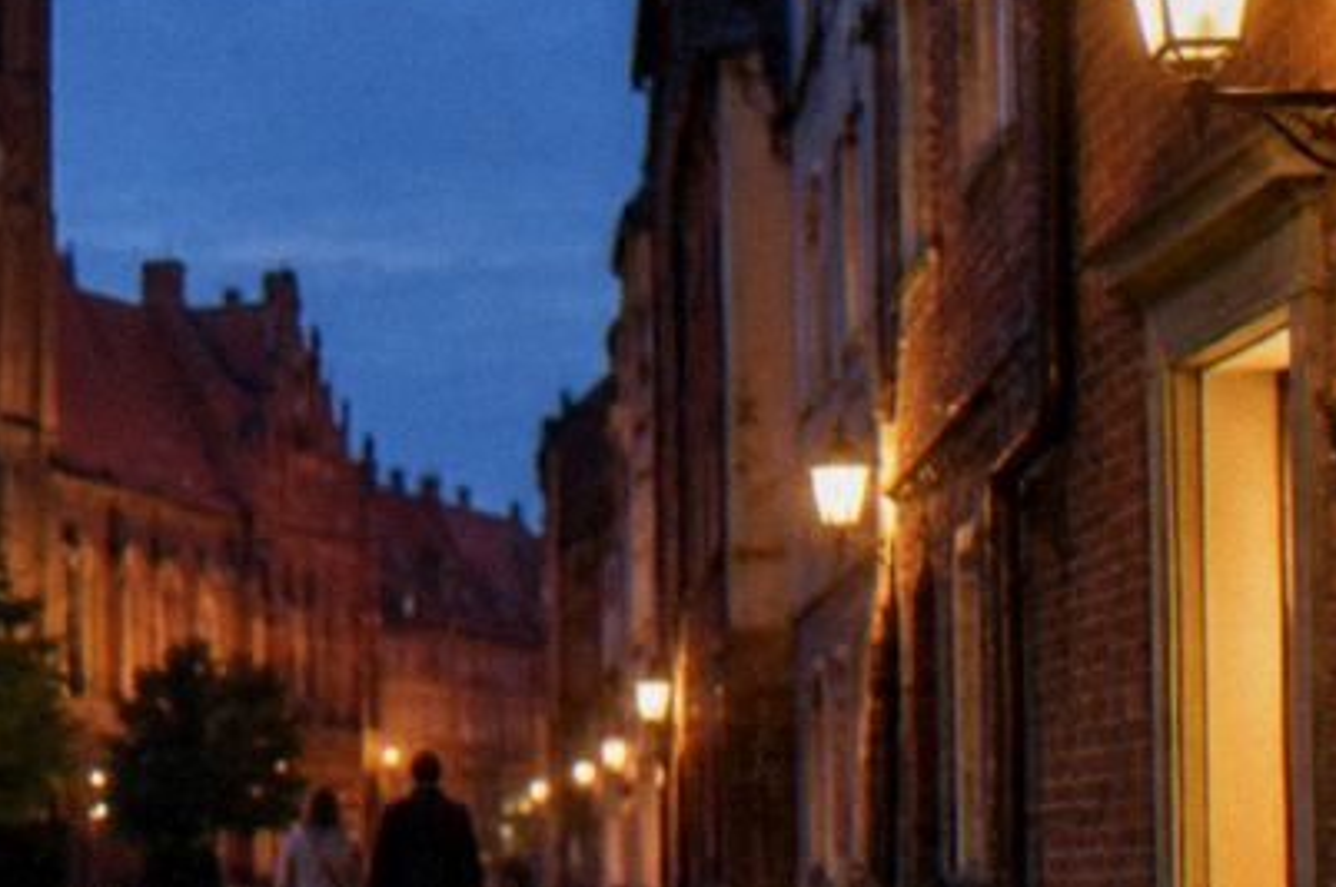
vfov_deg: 11.2
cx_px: 106
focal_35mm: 122
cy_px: 528
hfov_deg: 16.6
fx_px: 4522
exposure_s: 1/80
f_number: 3.5
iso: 4000
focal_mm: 49
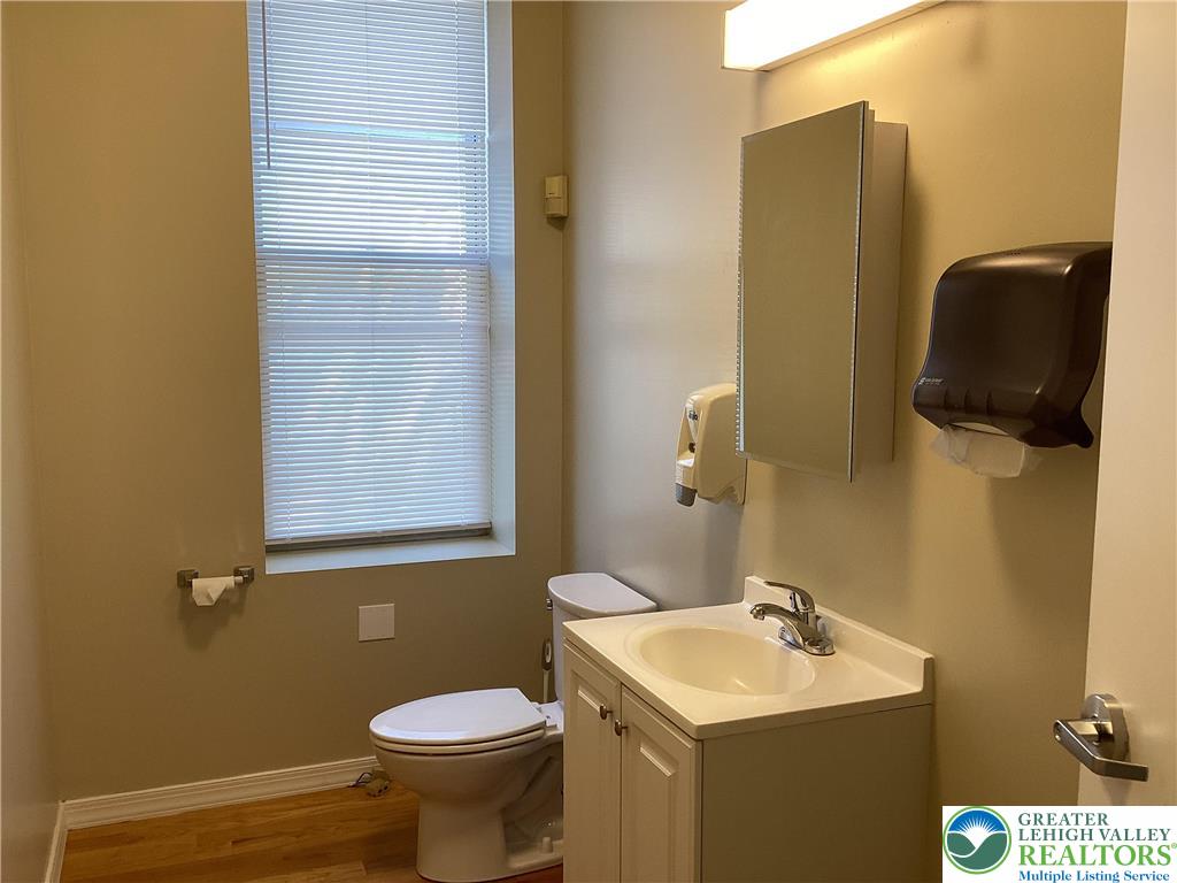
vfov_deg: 45.4
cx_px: 588
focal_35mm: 31
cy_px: 442
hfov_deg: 58.4
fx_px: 1054
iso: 50
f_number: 2.4
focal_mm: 3.3
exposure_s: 1/60
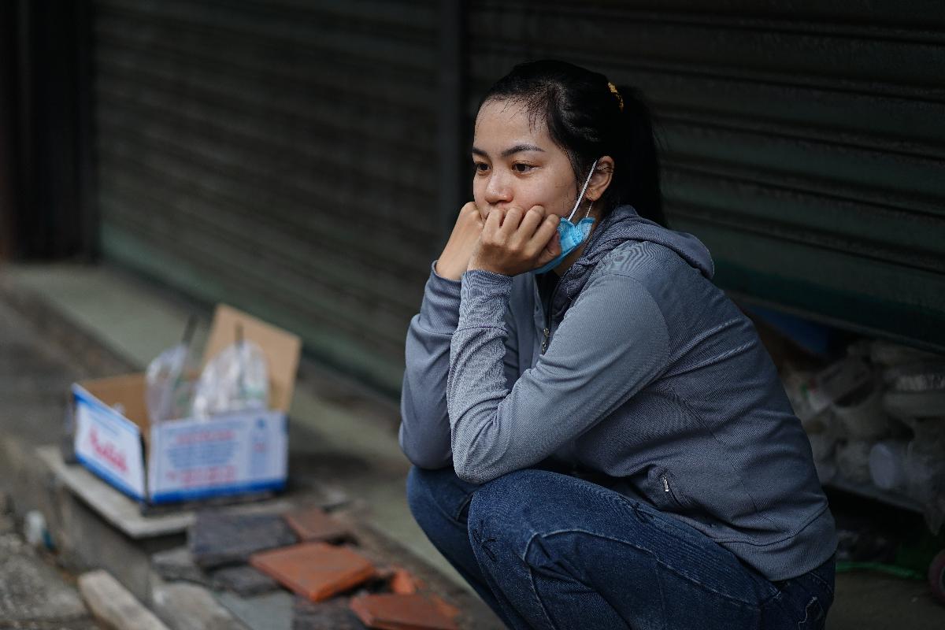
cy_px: 315
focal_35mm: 85
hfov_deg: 23.9
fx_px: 2231
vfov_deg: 16.1
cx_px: 472
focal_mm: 85
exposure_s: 1/1250
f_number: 1.8
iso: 400
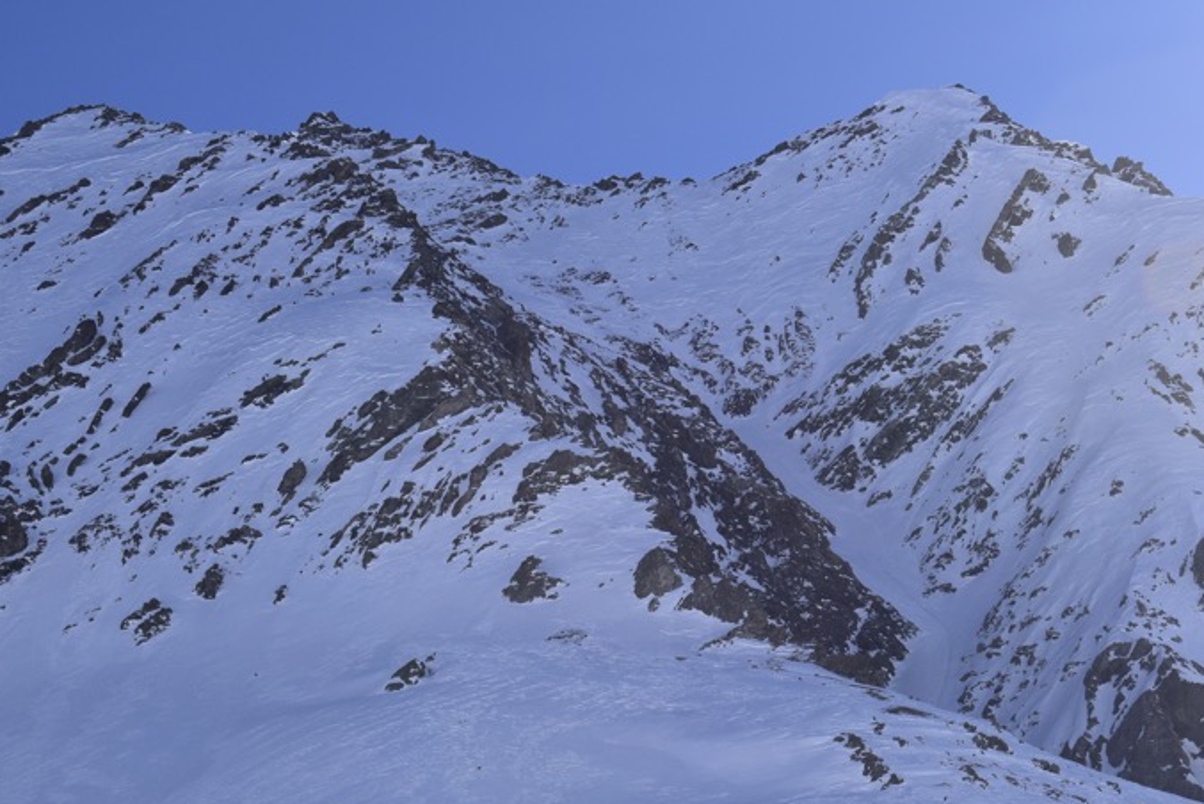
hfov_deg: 16.4
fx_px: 4174
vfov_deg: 11.0
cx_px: 799
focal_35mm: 125
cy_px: 463
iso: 200
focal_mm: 55
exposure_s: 1/500
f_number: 11
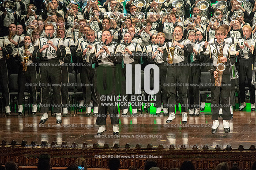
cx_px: 128
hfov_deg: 9.0
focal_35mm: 230
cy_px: 85
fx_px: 1635
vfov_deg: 6.0
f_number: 5.6
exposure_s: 1/320
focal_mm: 230
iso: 8000
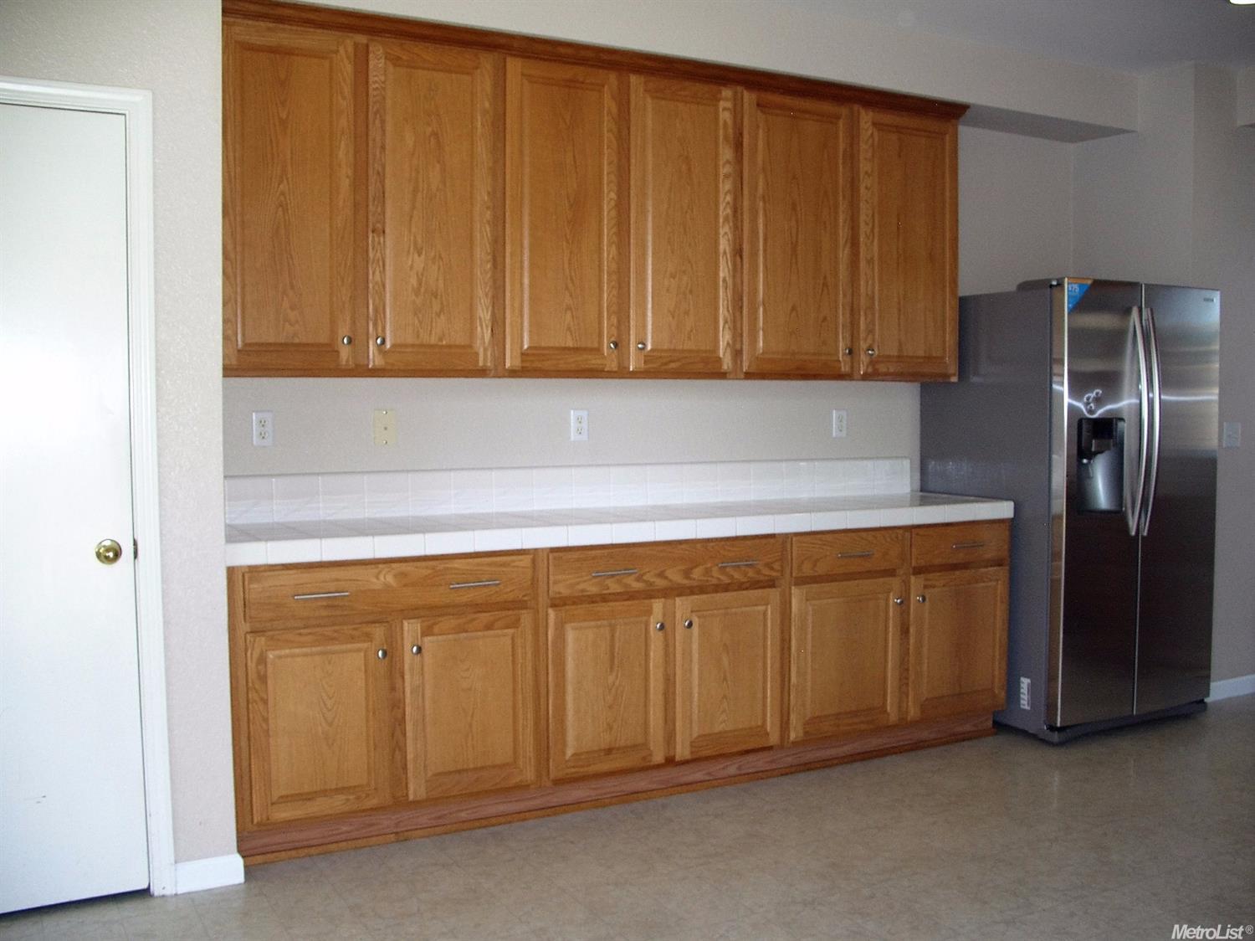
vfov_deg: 42.9
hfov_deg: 55.4
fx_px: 1196
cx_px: 628
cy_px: 470
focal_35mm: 33
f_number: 2.8
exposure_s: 1/60
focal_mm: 7.1
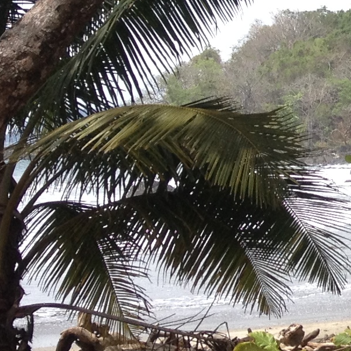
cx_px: 875
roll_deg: +0.1
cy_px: 26
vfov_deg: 10.4
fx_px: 1916
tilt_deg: +1.4
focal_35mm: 167
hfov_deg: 9.2
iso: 50
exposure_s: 1/951
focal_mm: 4.28
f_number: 2.4
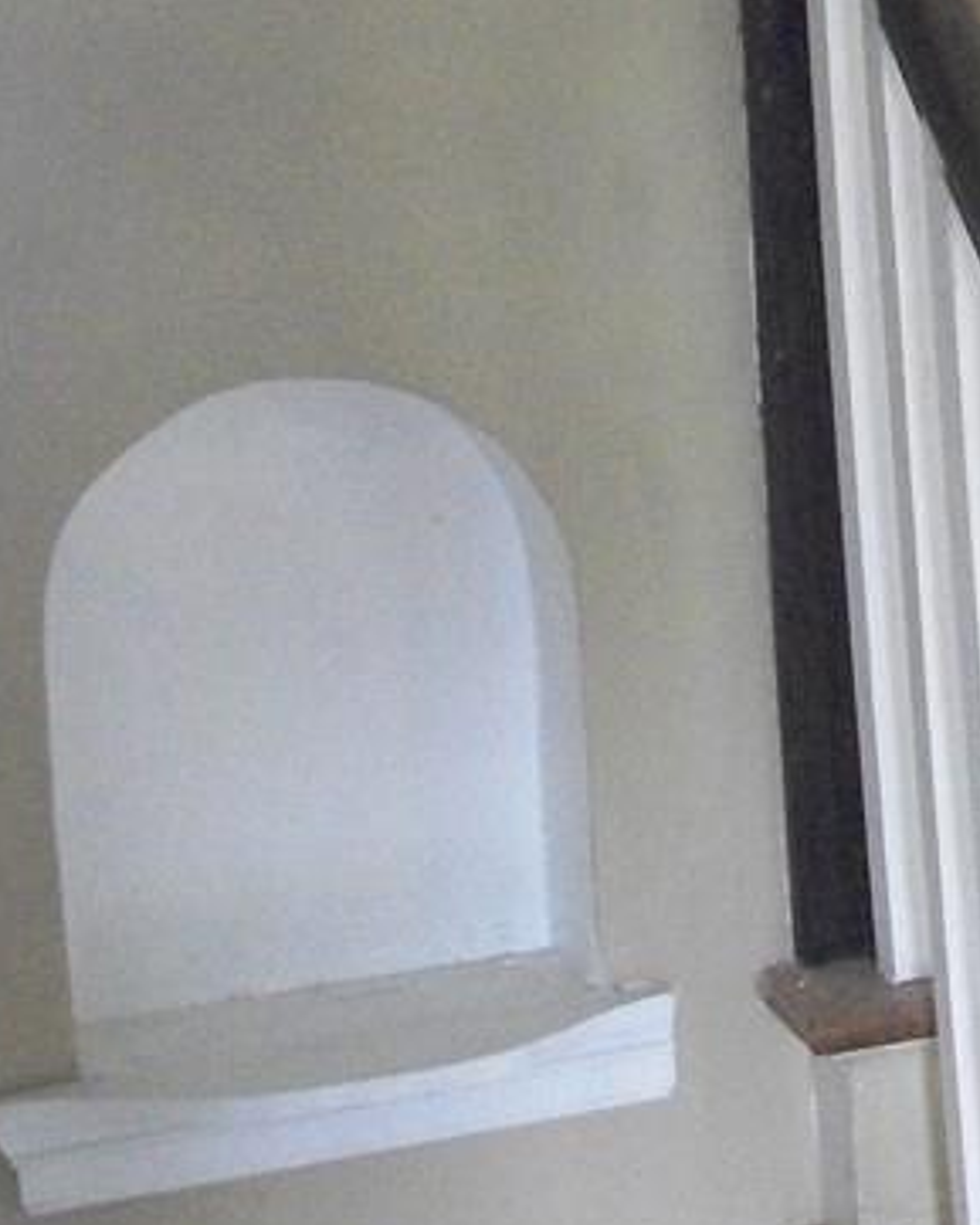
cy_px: 512
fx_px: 3515
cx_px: 1373
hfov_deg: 15.0
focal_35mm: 97
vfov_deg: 19.7
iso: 640
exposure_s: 1/15
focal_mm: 6.3
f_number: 3.1
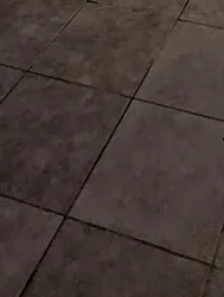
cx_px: 220
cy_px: -296
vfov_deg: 18.8
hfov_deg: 21.9
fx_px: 559
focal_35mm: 65
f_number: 2.2
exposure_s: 1/24
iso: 212
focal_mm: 2.35
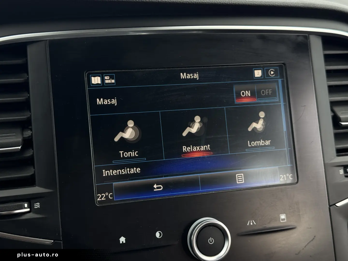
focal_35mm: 48
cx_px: 174
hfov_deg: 39.7
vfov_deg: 30.3
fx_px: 483
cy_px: 130
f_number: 1.78
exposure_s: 1/495
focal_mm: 6.76
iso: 100
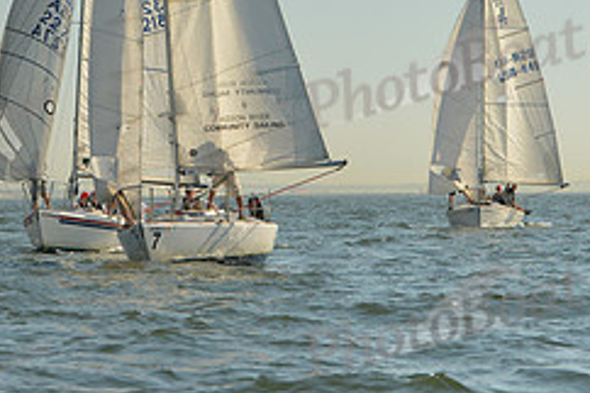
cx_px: 180
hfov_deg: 9.5
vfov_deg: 6.3
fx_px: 3537
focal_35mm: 216
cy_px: -26
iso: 400
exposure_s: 1/1250
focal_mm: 90
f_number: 5.6
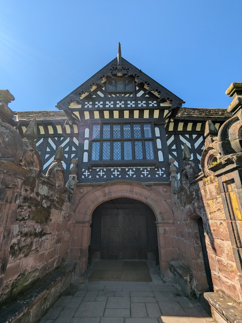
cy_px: 162
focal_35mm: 16
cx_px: 121
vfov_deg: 94.5
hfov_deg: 78.1
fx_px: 149
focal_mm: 2.35
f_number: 2.2
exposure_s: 1/1033
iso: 43
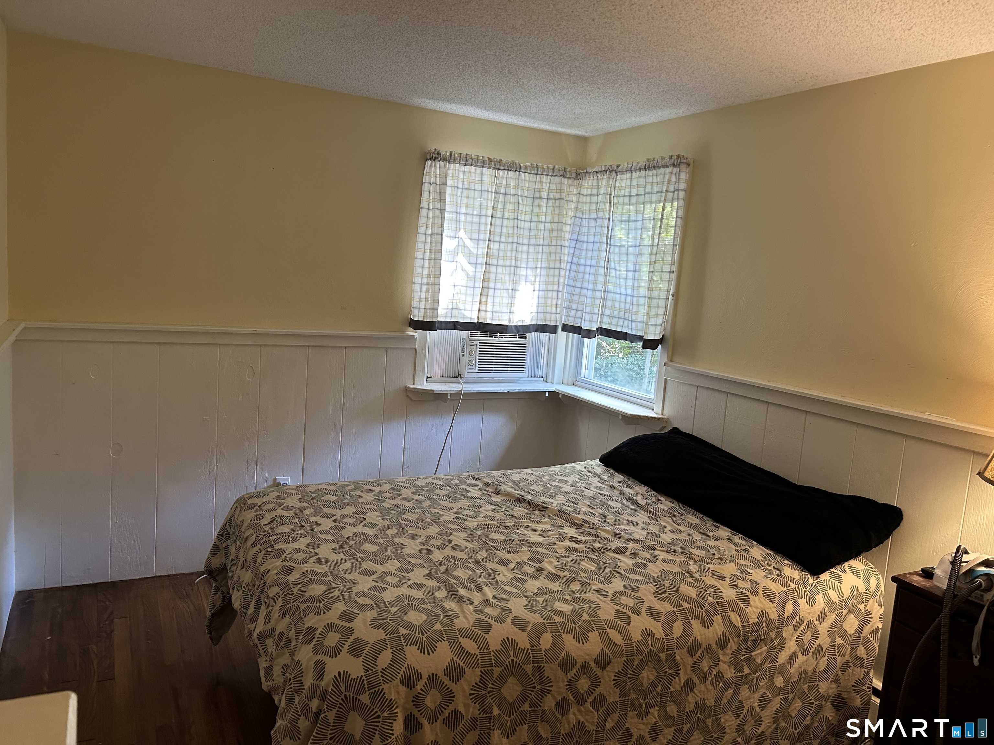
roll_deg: -3.3
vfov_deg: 53.1
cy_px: 372
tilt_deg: -7.8
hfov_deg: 67.3
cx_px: 497
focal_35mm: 26
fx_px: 747
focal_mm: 5.7
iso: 200
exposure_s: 1/60
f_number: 1.5
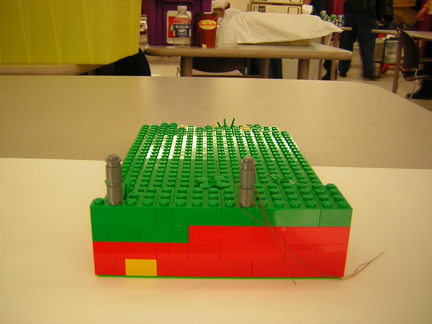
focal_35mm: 36
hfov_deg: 51.4
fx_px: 449
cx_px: 216
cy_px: 162
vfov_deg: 39.7
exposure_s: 1/9.4
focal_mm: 4.7
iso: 50
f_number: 2.6
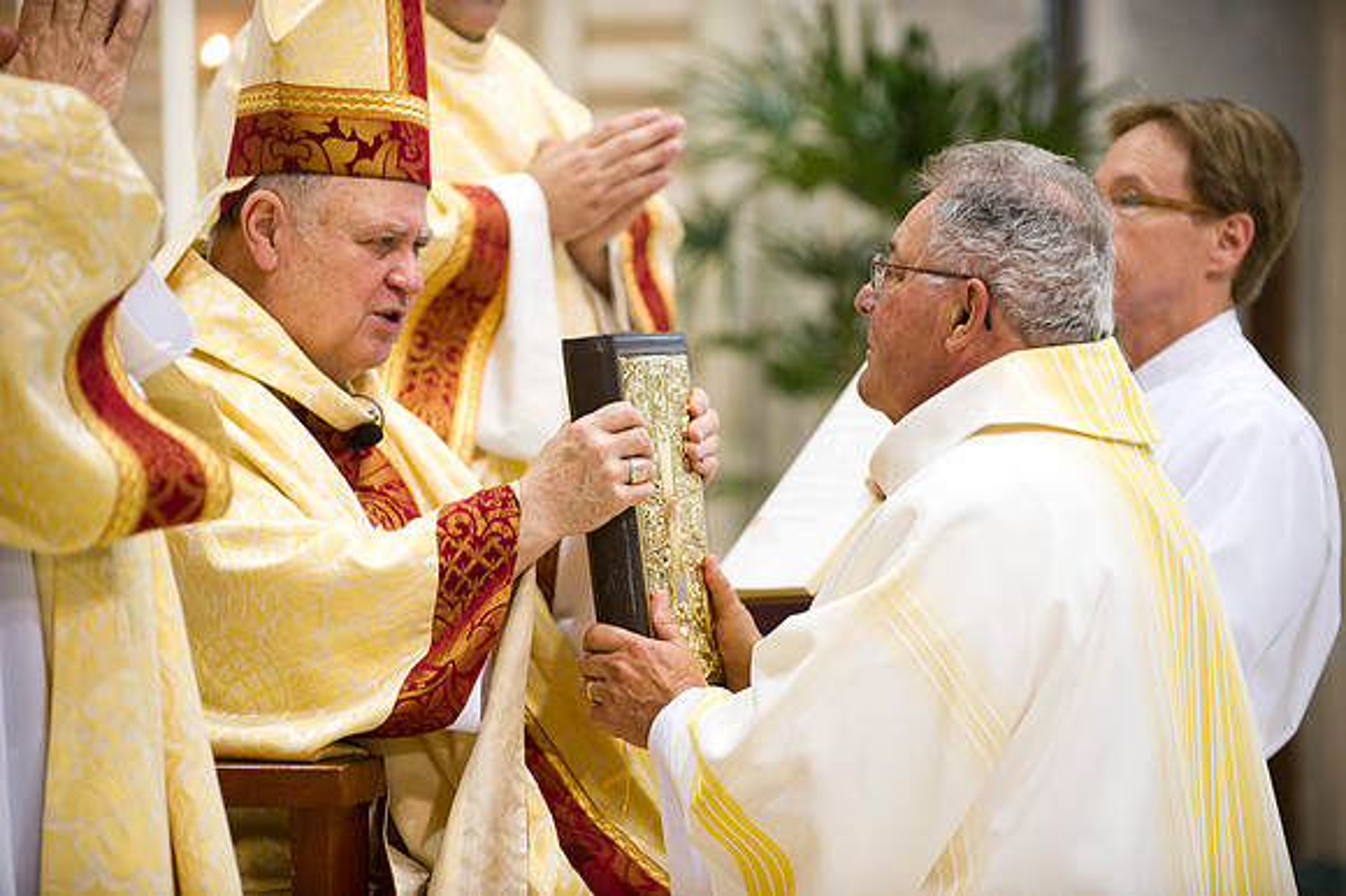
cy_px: 448
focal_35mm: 140
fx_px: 5231
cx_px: 673
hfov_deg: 14.7
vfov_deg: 9.8
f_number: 2.8
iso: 2000
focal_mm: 140
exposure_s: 1/100
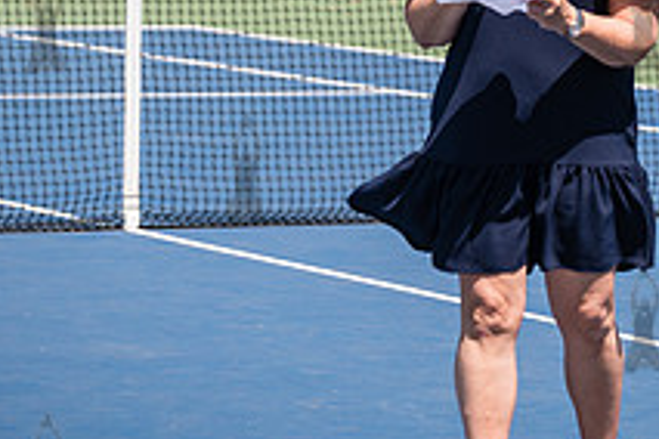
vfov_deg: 4.8
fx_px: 5180
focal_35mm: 283
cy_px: -43
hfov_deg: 7.3
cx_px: 582
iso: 100
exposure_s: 1/800
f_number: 4
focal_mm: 94
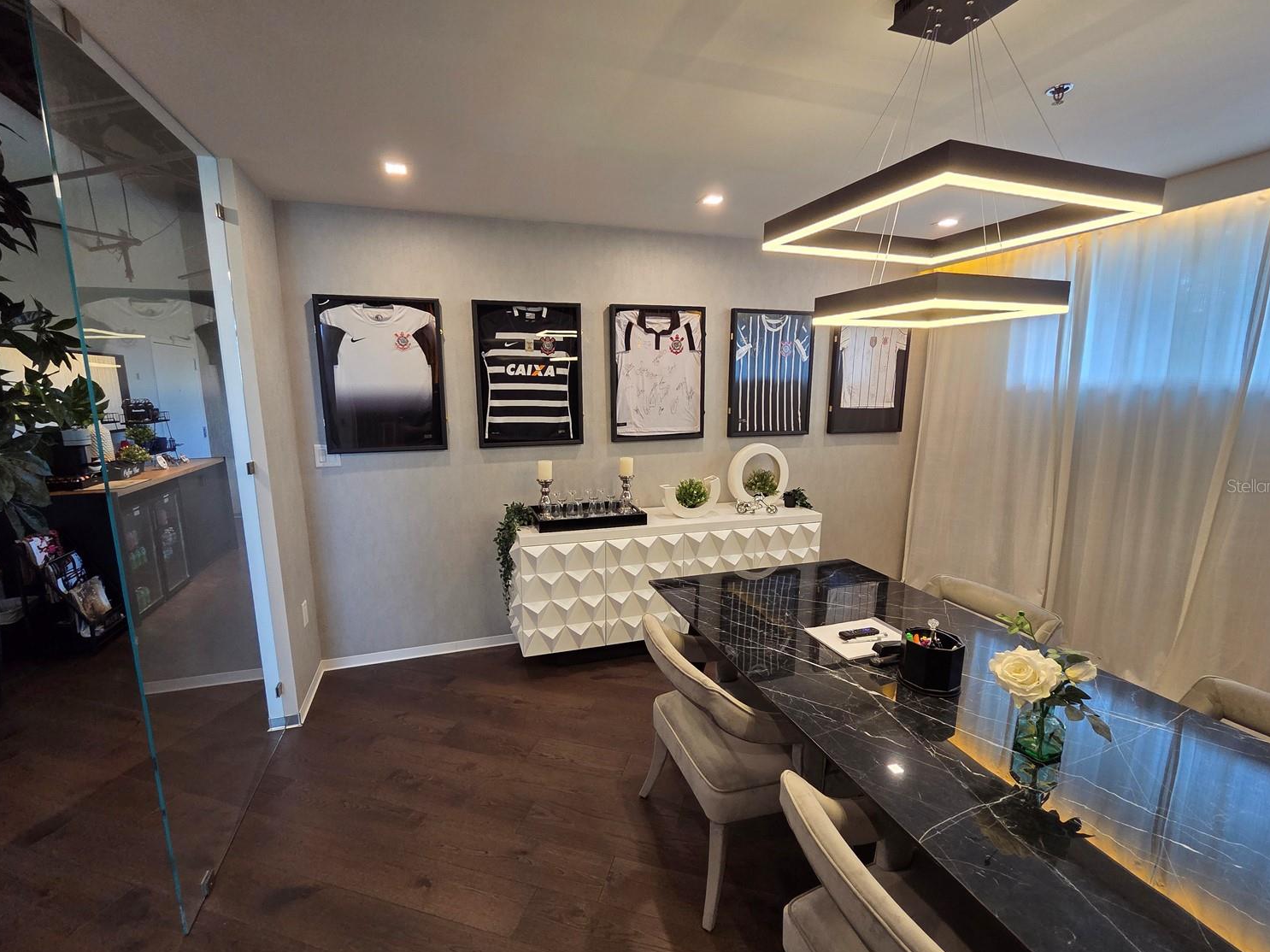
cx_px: 624
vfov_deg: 85.6
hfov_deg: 102.1
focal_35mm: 14
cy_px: 485
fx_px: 514
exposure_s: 1/60
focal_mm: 2.2
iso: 320
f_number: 2.2
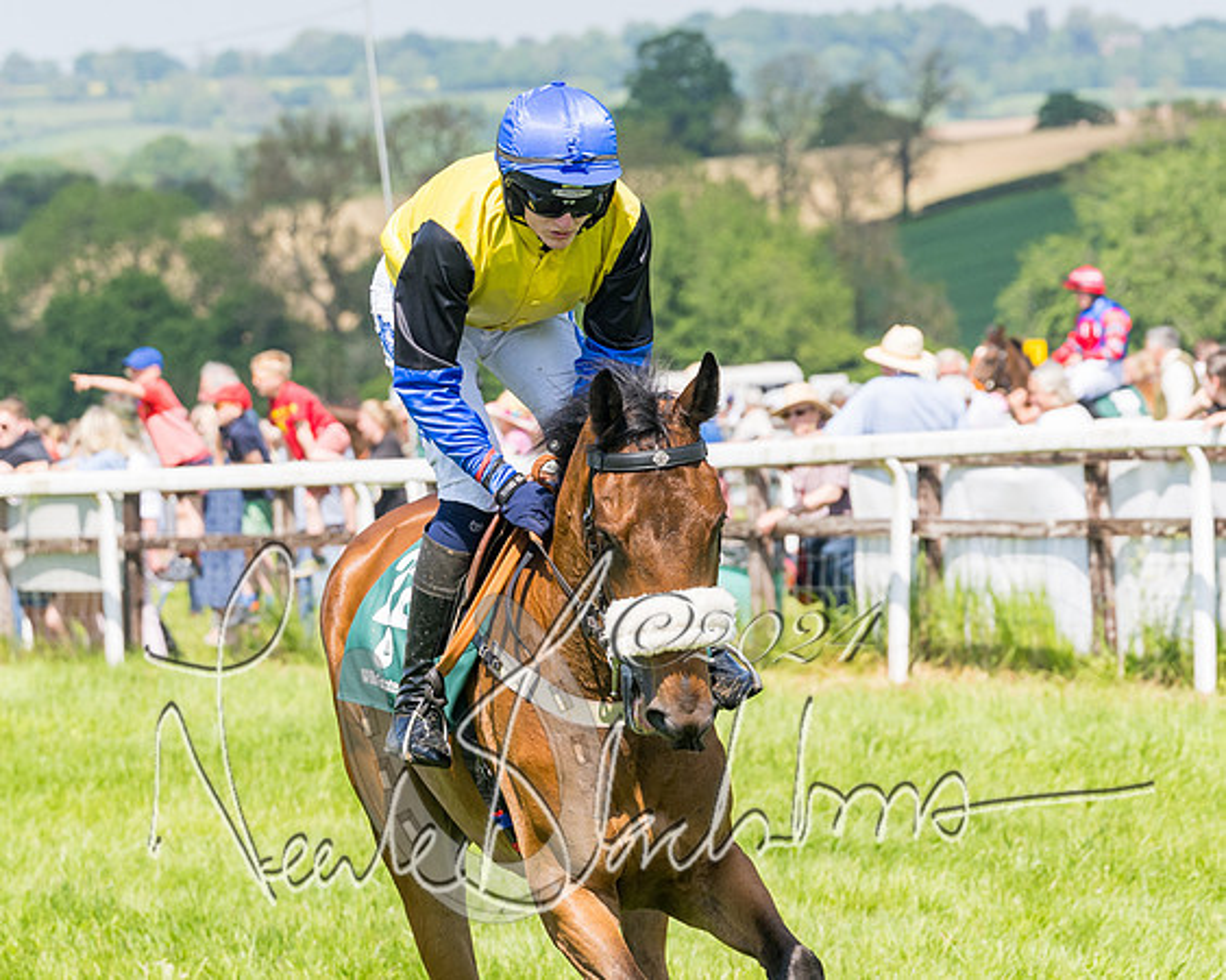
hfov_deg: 7.9
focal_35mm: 245
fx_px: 8903
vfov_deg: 6.3
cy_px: 407
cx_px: 675
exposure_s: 1/1000
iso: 200
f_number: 5
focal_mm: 110
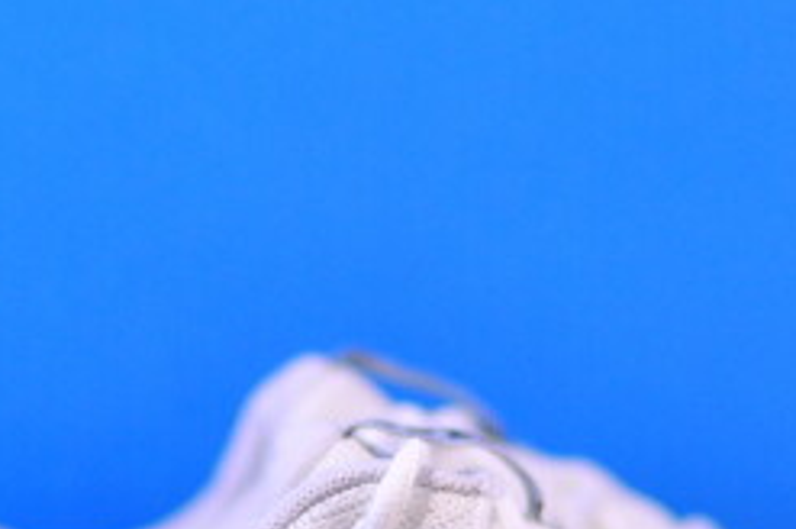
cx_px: 506
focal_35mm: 243
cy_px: 466
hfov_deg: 8.5
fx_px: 5366
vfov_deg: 5.6
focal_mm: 50
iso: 250
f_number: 2
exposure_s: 1/320
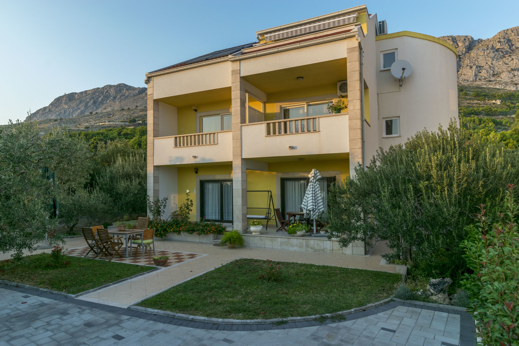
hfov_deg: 81.2
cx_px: 260
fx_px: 303
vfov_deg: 59.5
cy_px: 173
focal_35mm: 21
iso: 100
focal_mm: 14
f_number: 8
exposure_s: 1/160
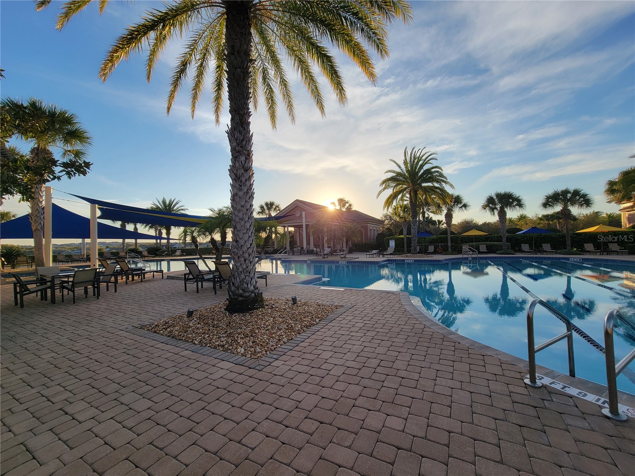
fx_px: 238
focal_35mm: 13
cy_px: 238
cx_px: 318
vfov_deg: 89.9
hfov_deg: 106.2
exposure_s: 1/1096
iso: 50
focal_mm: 2.2
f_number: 2.2
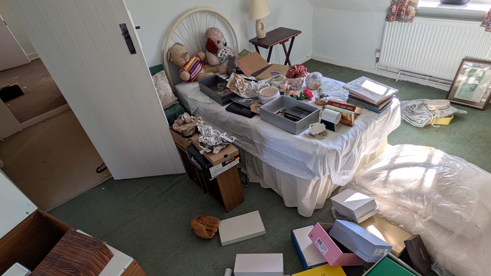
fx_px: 286
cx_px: 228
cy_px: 184
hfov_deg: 81.1
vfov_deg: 50.6
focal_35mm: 22
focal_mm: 1.83
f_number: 2.2
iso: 49
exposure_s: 1/261
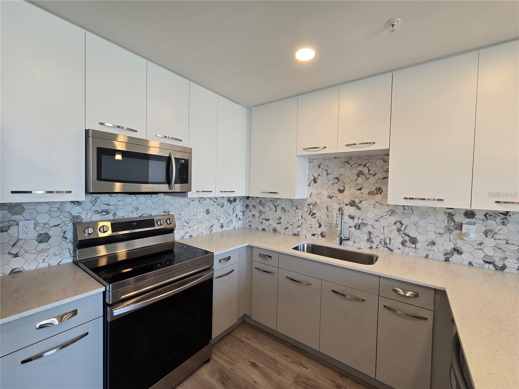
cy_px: 194
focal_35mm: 13
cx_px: 260
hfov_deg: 106.2
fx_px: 195
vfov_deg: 89.9
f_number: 2.2
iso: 80
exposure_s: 1/120
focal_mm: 2.2
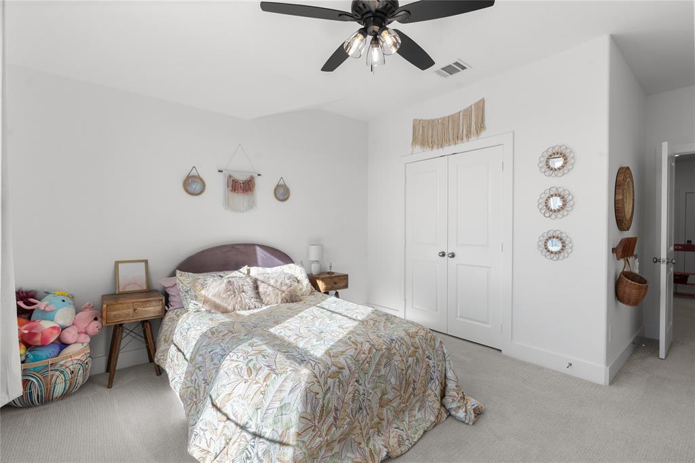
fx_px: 309
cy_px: 232
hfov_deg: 96.8
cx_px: 348
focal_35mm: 16
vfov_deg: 73.7
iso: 160
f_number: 8
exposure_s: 1/15
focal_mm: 16
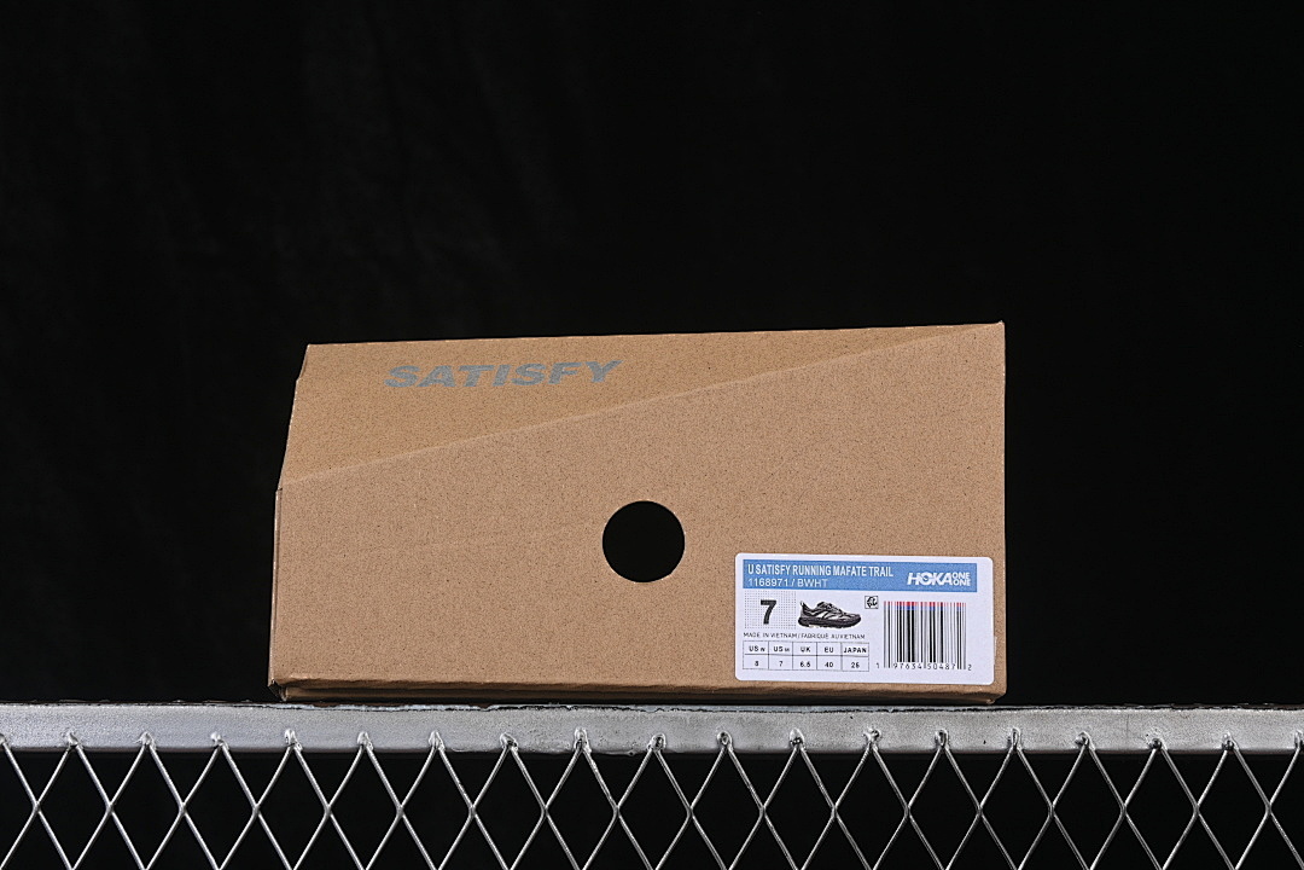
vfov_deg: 18.2
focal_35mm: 75
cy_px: 435
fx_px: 2716
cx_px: 652
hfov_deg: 27.0
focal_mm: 50
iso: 160
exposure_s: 1/80
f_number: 8
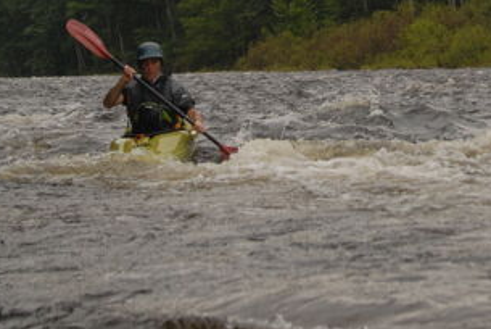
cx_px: 523
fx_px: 1502
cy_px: -60
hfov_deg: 18.0
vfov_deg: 12.2
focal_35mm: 110
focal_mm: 28
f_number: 4
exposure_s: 1/250
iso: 250
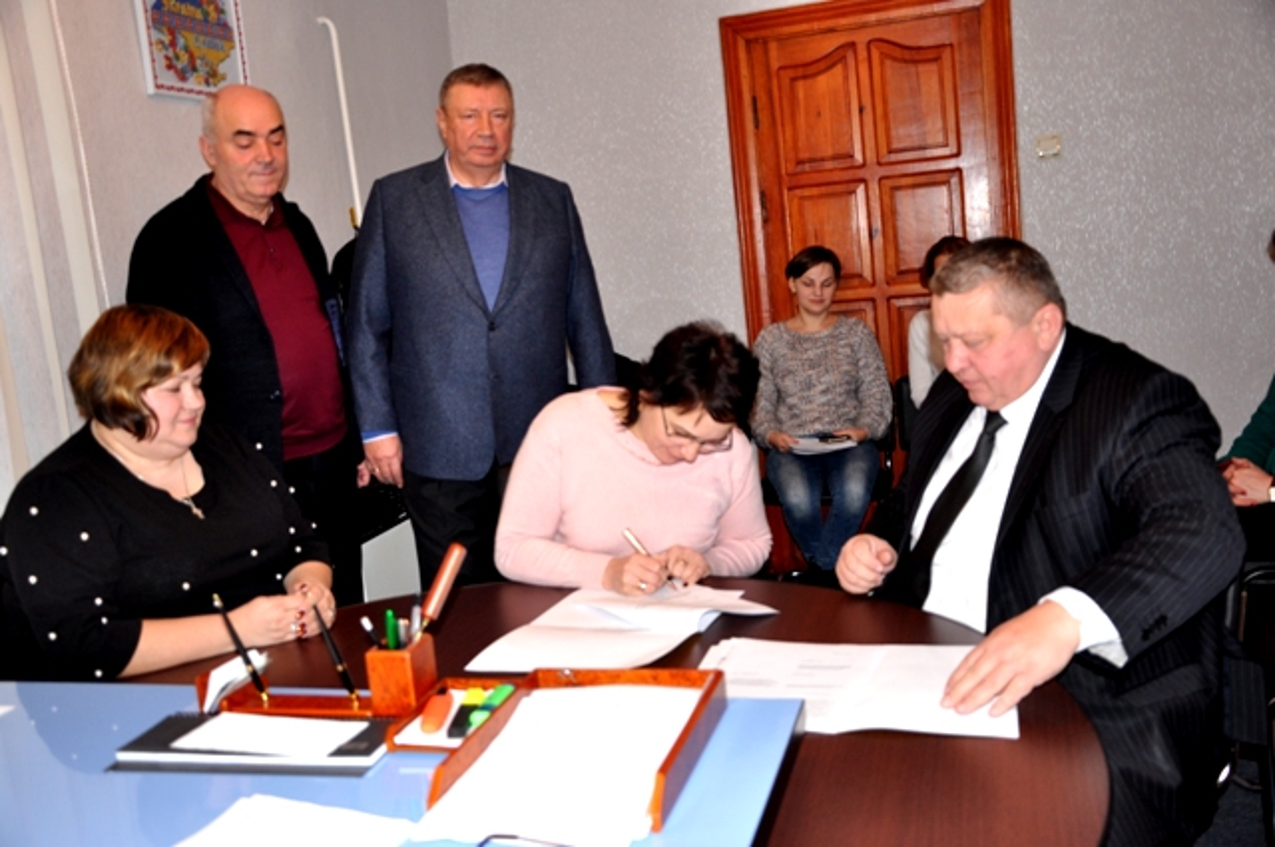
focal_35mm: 33
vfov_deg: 39.9
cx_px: 638
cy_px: 424
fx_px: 1167
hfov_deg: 57.3
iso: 400
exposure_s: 1/60
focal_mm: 22
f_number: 3.8
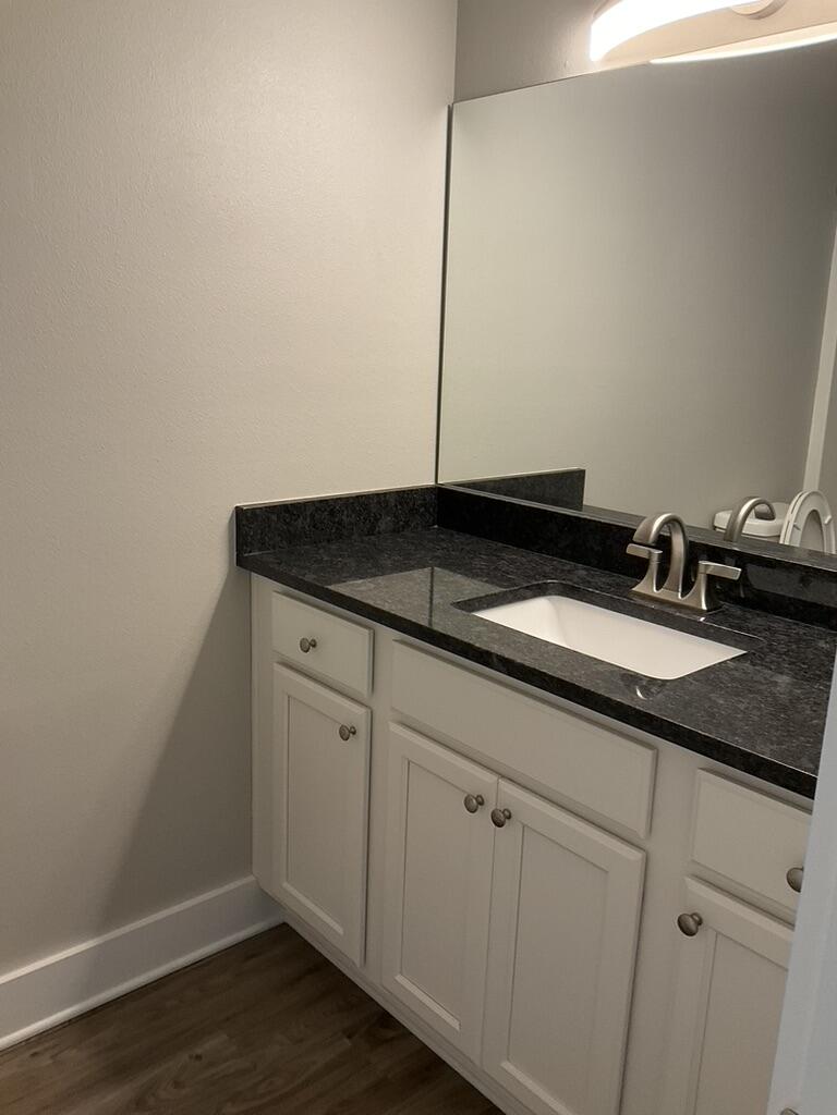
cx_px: 418
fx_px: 935
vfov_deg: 61.7
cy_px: 558
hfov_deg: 48.2
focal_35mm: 29
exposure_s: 1/60
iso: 100
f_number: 1.8
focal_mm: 3
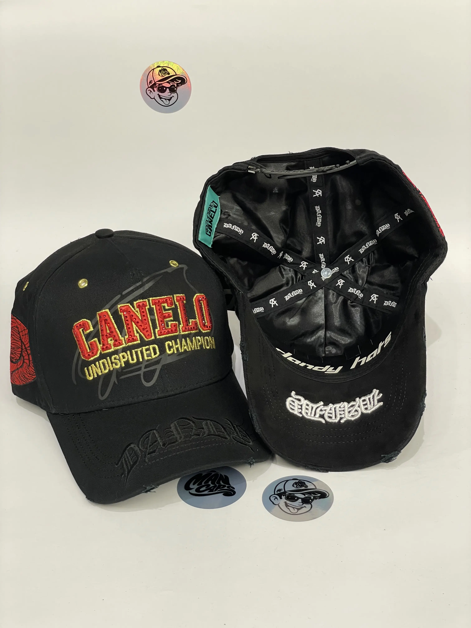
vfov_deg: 36.8
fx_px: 943
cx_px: 236
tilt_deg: -27.0
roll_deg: +3.1
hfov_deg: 28.0
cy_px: 314
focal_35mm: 52
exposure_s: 1/40
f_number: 2
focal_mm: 6
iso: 250
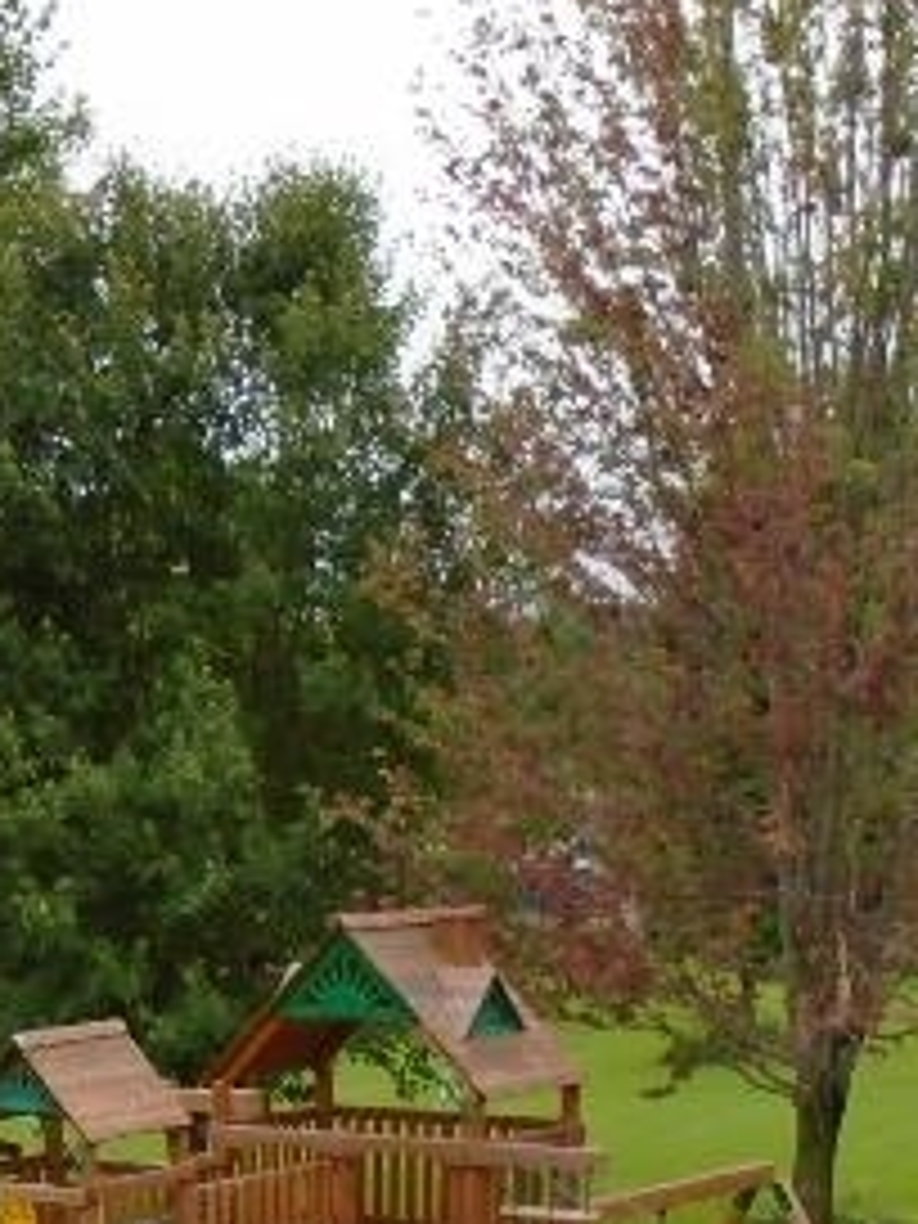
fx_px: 3465
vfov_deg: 19.1
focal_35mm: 98
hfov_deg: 14.9
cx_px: 90
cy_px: 1395
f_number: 3.2
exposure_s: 1/400
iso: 100
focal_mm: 4.6
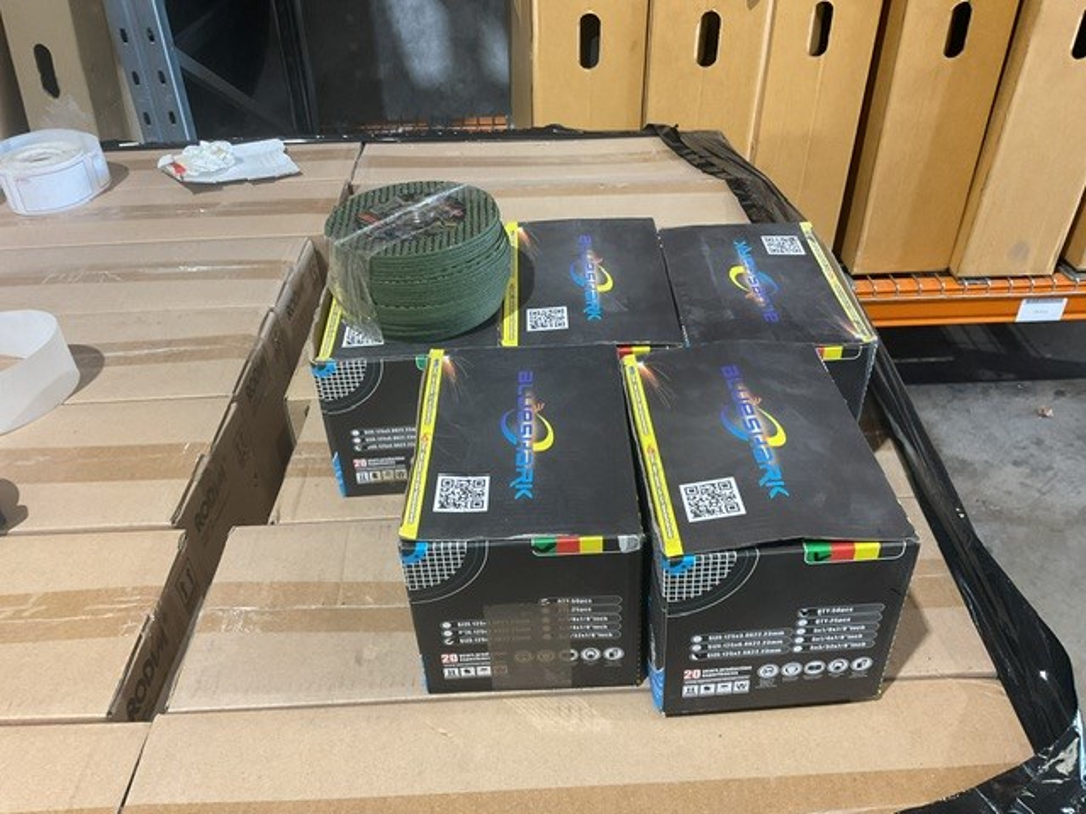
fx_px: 910
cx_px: 543
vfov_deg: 48.2
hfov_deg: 61.7
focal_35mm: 29
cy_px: 407
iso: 160
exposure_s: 1/50
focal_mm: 3
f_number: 1.8
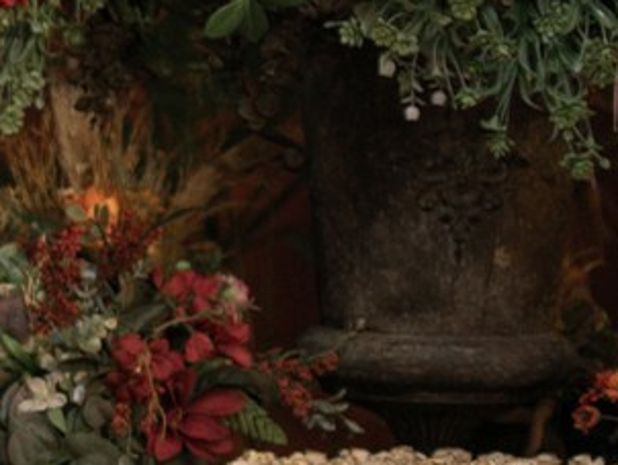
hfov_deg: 4.5
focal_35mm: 407
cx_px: -1789
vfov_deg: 3.7
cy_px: 253
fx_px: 7272
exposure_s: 1/160
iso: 200
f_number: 2.2
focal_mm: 50
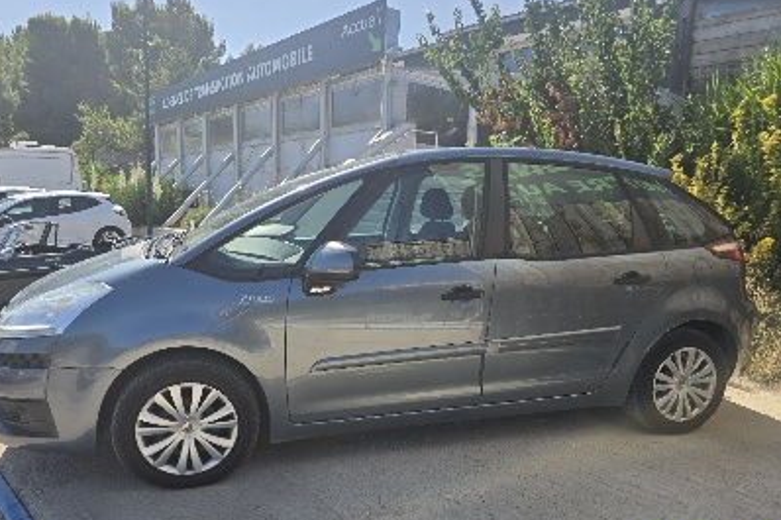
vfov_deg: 51.1
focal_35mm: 25
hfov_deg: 71.5
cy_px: 292
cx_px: 375
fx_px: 542
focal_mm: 6.3
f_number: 1.7
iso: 12
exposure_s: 1/714
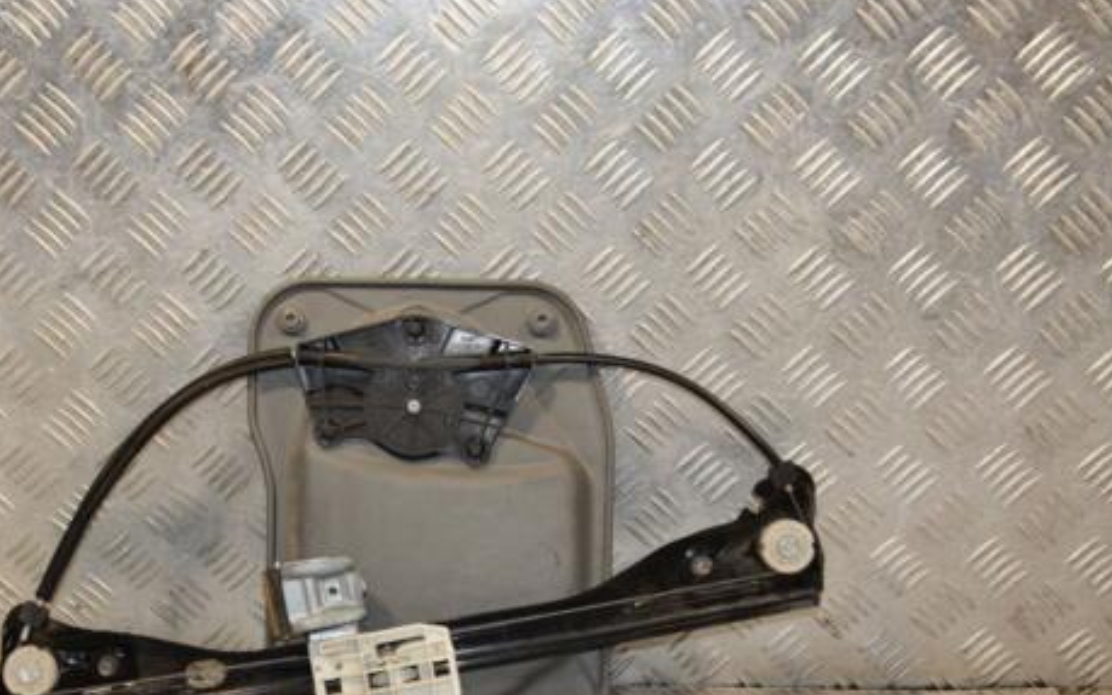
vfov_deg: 19.1
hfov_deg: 30.1
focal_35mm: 68
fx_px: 2061
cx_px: 431
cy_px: 465
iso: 800
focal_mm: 34
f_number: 6.3
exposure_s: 1/200
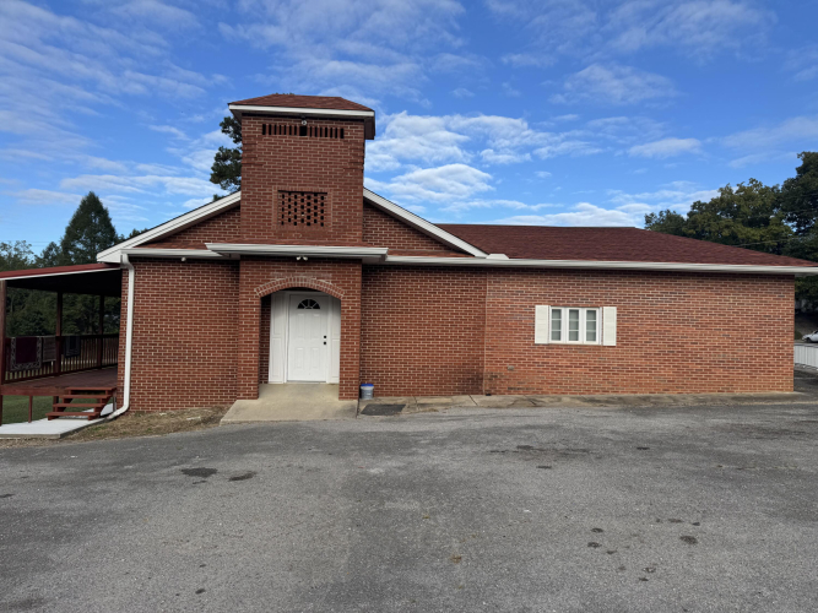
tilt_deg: +0.8
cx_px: 409
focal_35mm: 24
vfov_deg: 56.8
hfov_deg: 71.6
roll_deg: -1.5
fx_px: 567
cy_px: 306
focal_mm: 6.76
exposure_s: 1/2833
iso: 80
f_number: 1.78
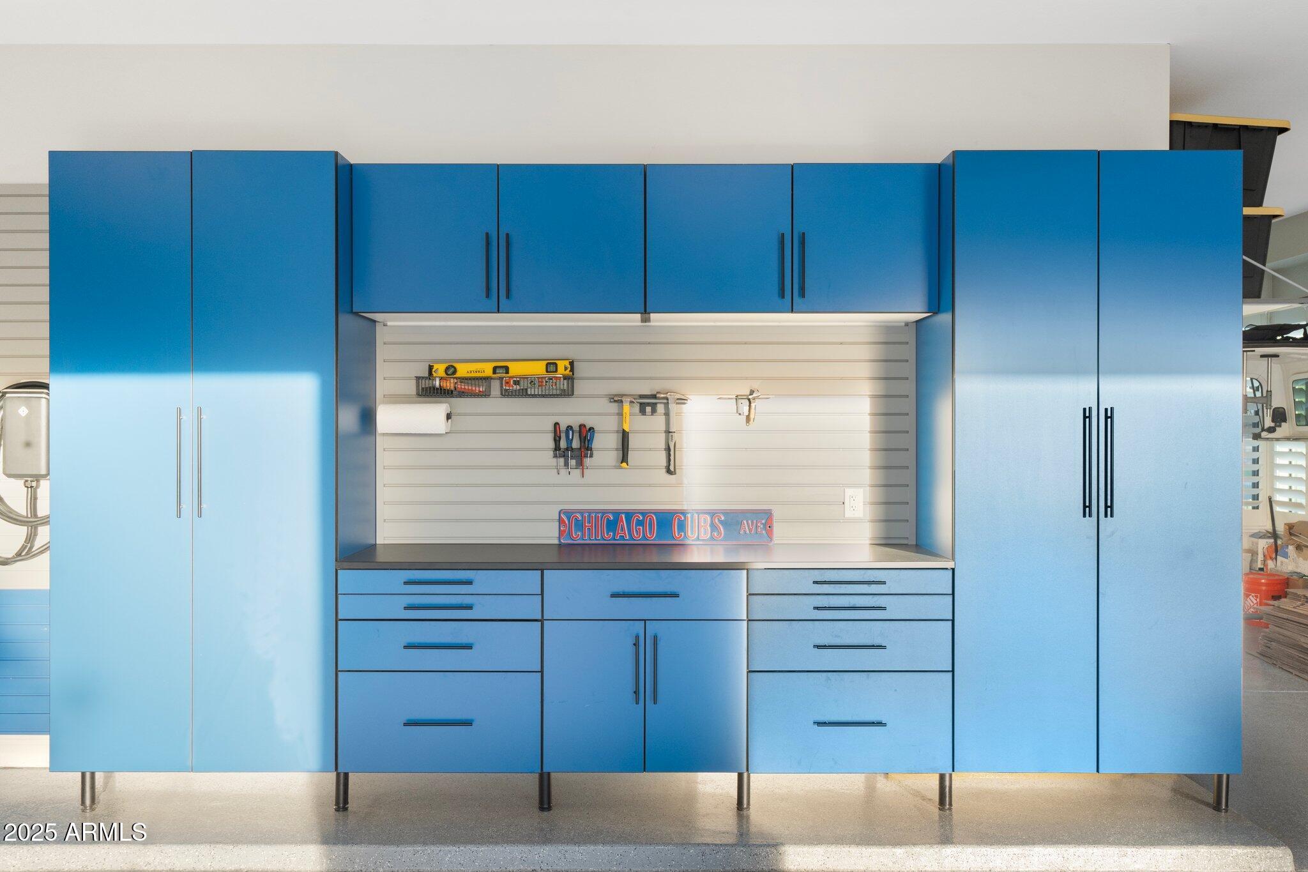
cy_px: 436
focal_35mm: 30
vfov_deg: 43.6
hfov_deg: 61.9
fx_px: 1090
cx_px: 654
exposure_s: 1/40
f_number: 8
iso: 1000
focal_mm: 30
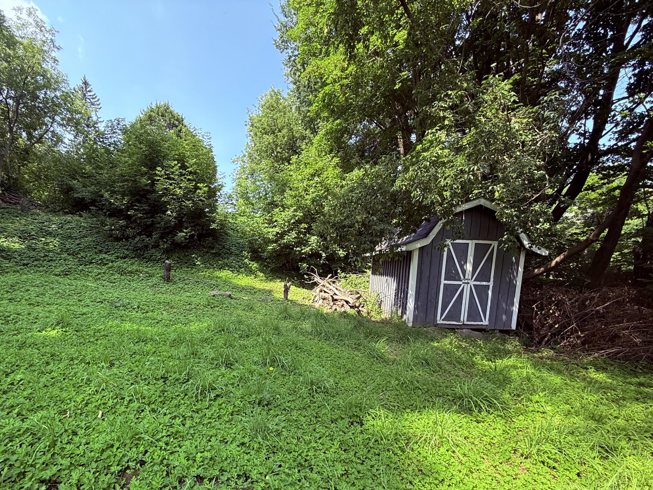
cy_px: 315
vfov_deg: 70.1
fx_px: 340
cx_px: 291
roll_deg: -0.5
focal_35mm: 18
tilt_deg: -4.7
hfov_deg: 87.4
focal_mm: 2.22
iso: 50
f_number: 2.2
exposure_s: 1/220
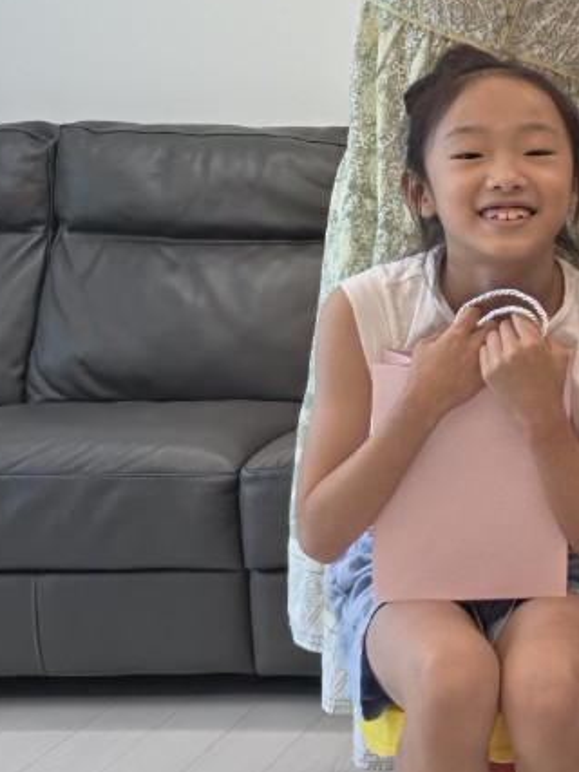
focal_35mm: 69
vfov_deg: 28.0
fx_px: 1540
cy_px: 264
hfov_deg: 19.0
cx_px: 841
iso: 160
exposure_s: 1/120
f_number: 2.2
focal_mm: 2.95
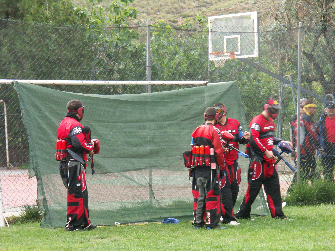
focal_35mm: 176
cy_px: 126
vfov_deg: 8.4
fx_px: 1703
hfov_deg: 11.2
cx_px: 168
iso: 64
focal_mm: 44.85
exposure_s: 1/40
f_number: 7.1
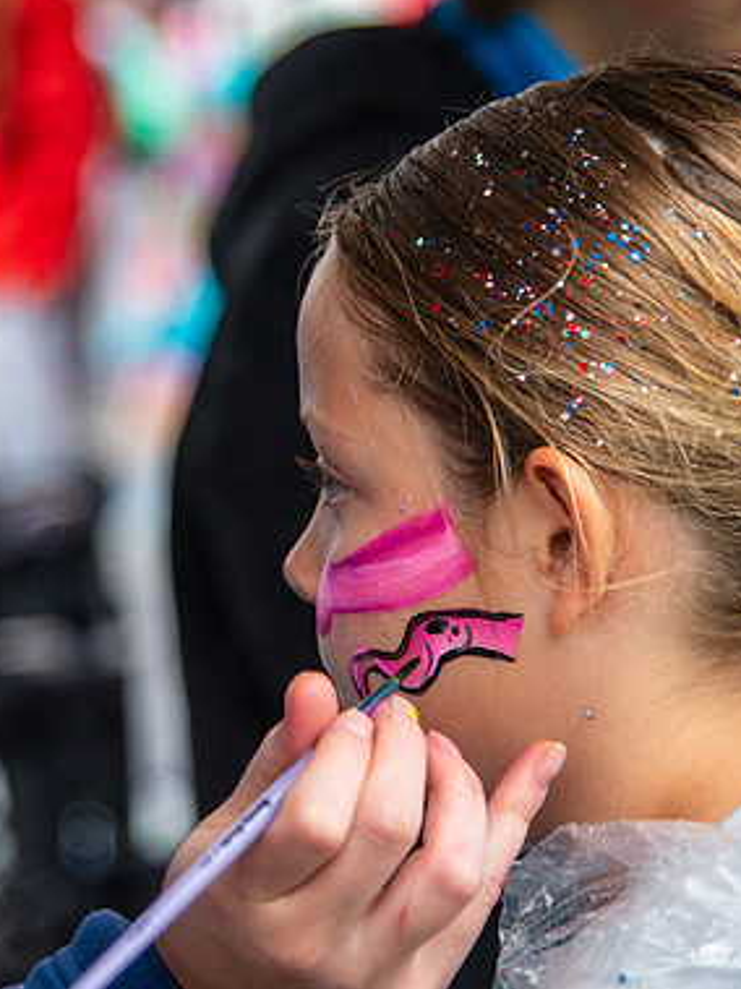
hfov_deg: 10.1
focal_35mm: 147
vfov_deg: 13.4
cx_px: 154
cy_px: 491
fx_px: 4198
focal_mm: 100
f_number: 4
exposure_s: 1/250
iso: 2500
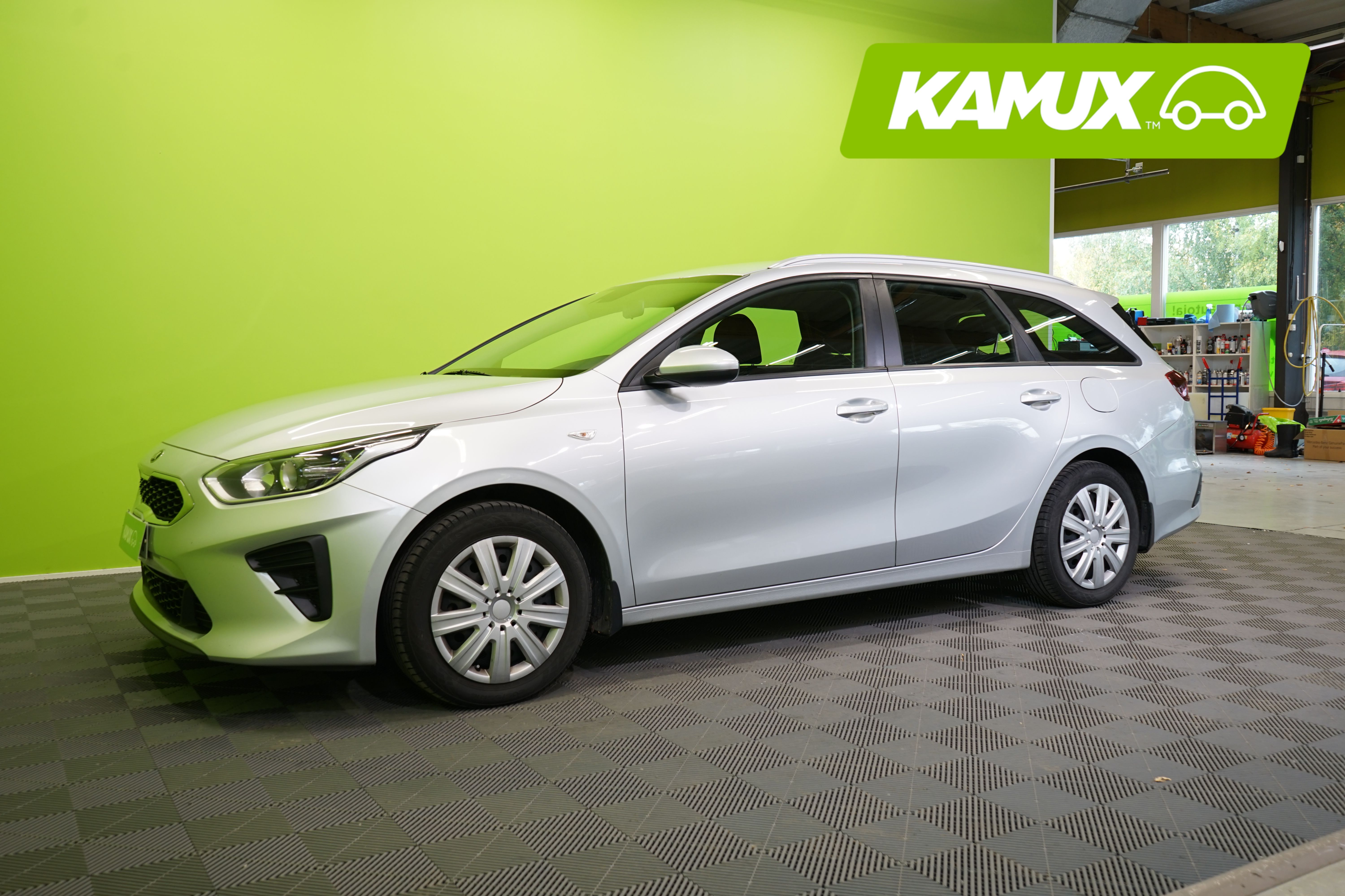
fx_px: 1121
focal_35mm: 30
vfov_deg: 43.6
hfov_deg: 61.9
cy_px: 448
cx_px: 672
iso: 400
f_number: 5.6
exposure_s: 1/25
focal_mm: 30
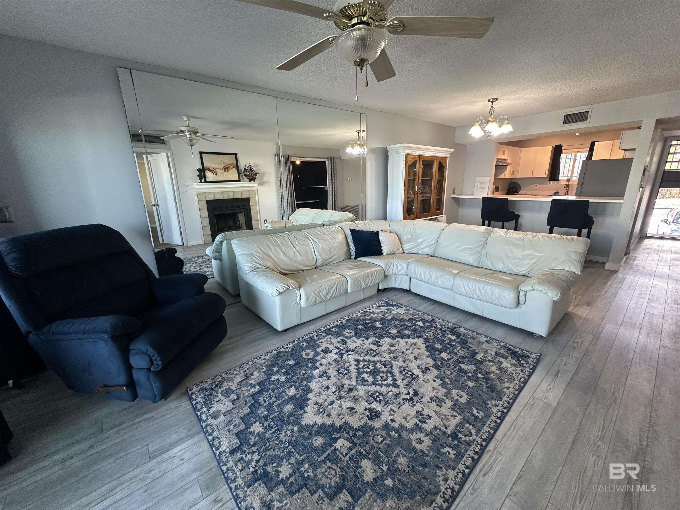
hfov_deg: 102.1
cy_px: 255
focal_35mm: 14
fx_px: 275
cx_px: 340
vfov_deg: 85.7
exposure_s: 1/120
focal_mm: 2.22
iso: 250
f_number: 2.2
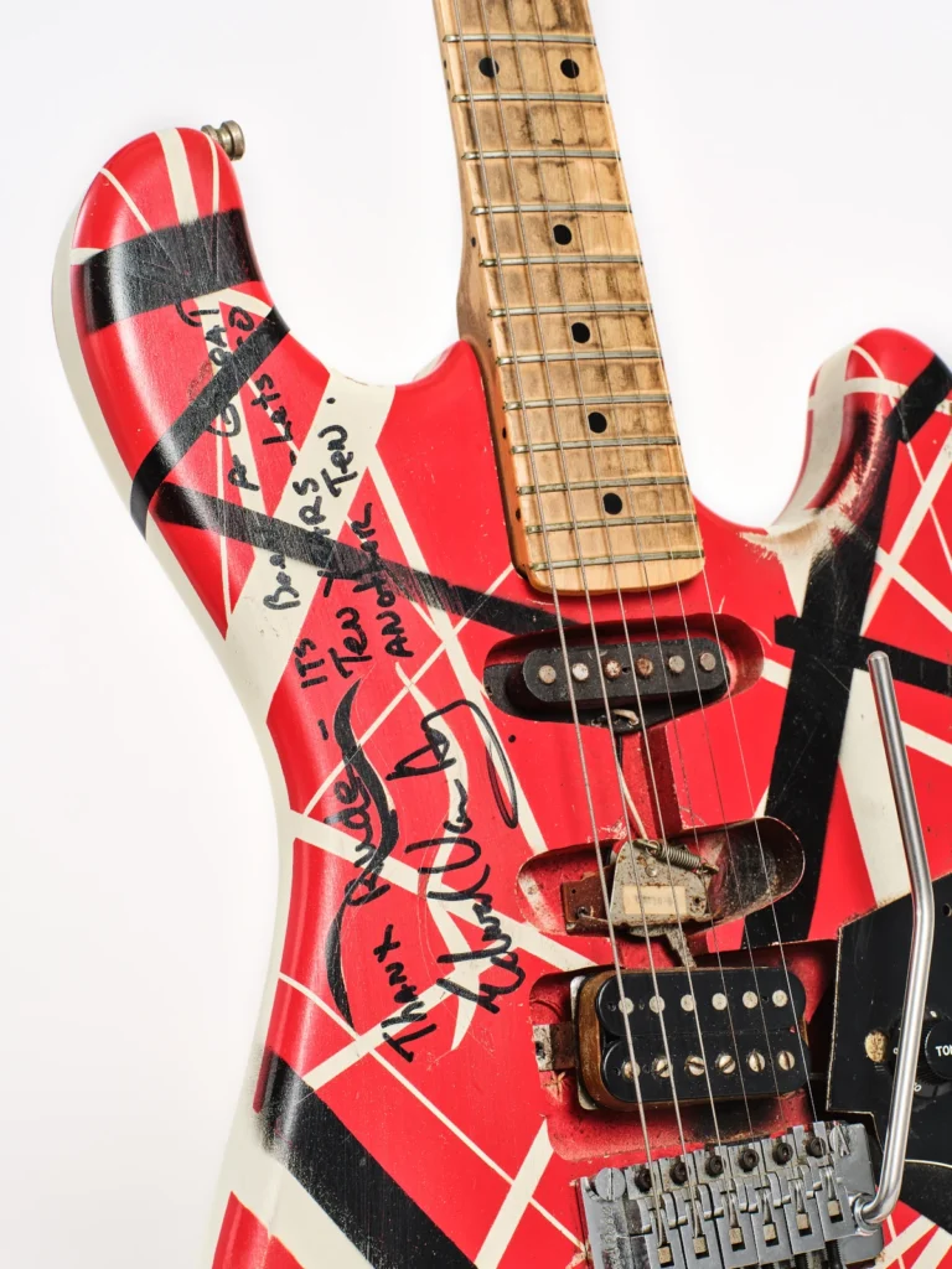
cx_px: 476
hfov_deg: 18.7
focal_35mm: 79
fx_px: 2897
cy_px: 634
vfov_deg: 24.7
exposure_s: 1/125
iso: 640
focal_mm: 100
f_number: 16
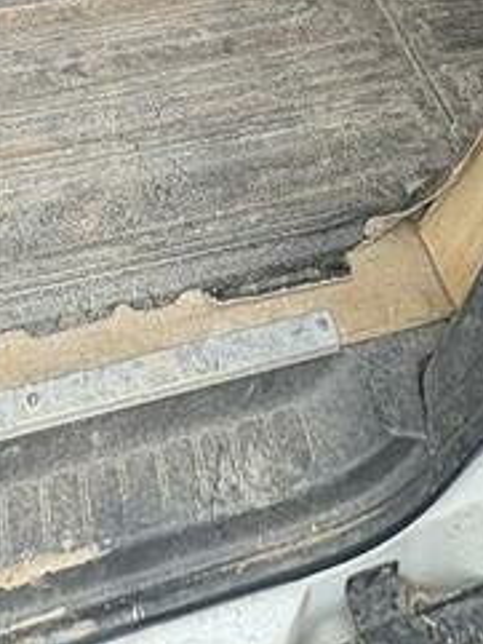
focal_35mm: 52
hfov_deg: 27.8
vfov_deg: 22.8
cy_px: -484
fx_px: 967
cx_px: 144
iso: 80
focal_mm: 2.22
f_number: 2.2
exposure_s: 1/136
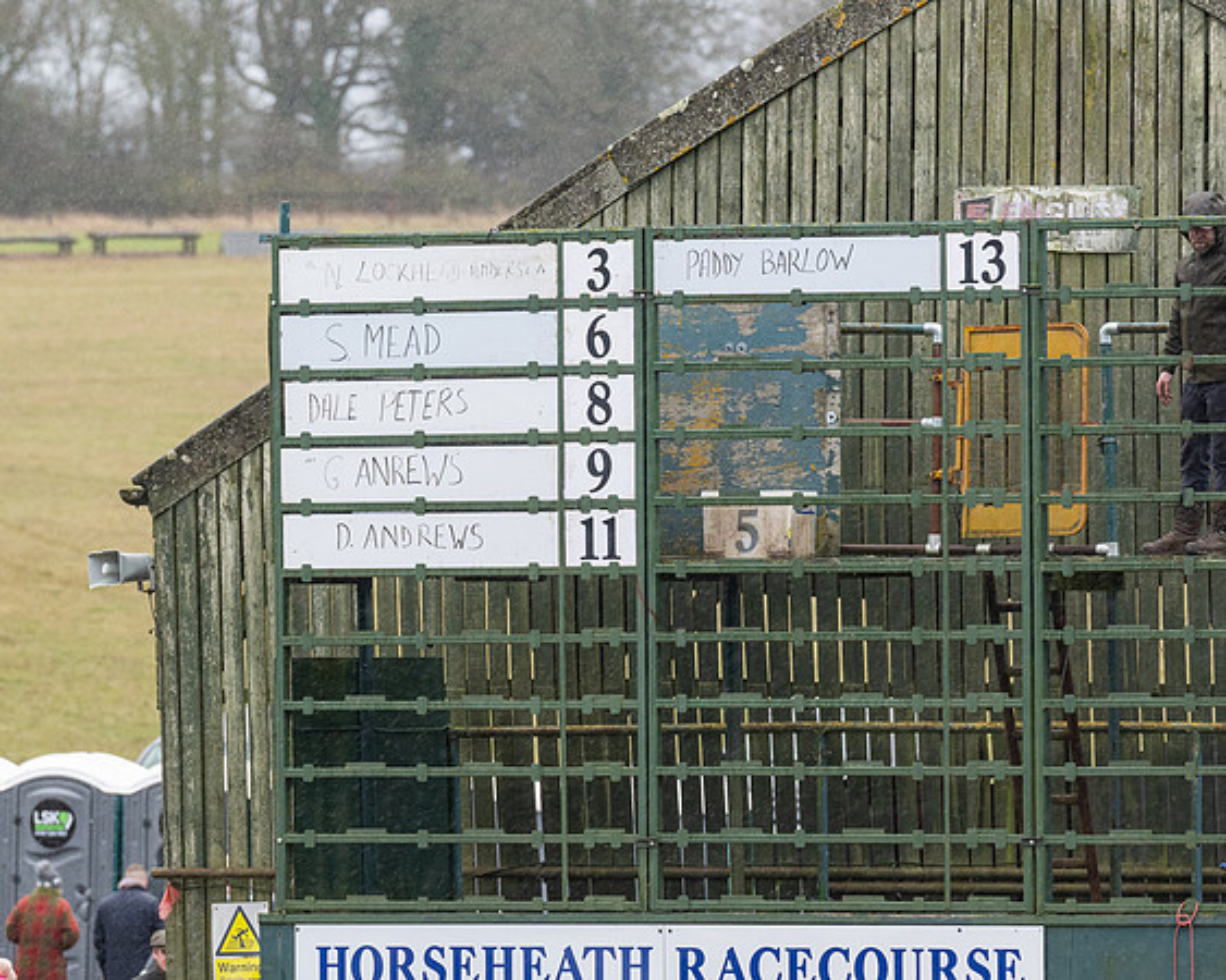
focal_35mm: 338
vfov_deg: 4.6
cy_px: 490
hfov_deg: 5.7
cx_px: 634
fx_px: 12260
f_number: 5
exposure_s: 1/500
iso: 800
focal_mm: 200
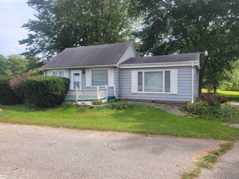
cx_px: 120
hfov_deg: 67.3
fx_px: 180
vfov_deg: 53.1
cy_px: 90
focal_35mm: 26
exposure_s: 1/1406
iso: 40
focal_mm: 5.4
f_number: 1.8
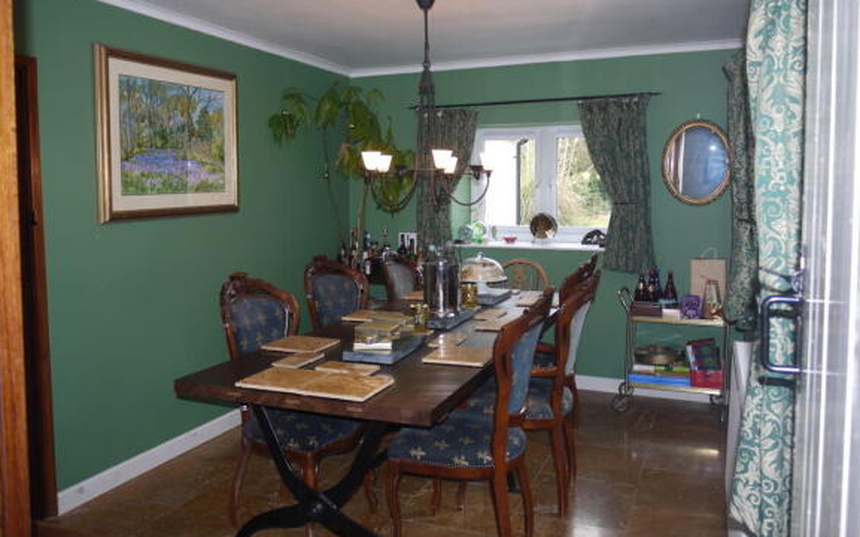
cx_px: 429
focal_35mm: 30
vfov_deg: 41.7
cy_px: 233
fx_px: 703
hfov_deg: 62.9
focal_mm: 14
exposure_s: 1/30
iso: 100
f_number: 3.5
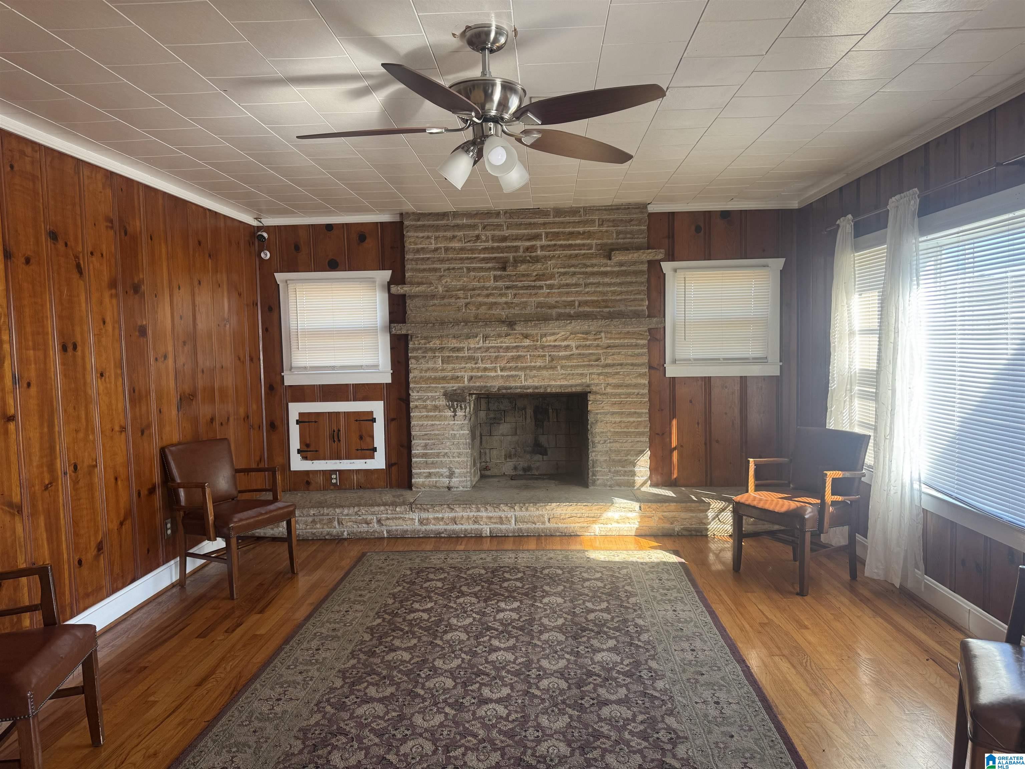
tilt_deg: -4.0
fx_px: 711
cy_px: 384
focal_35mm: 24
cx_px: 512
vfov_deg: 56.8
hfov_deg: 71.6
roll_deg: +1.0
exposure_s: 1/121
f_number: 1.78
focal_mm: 6.76
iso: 80
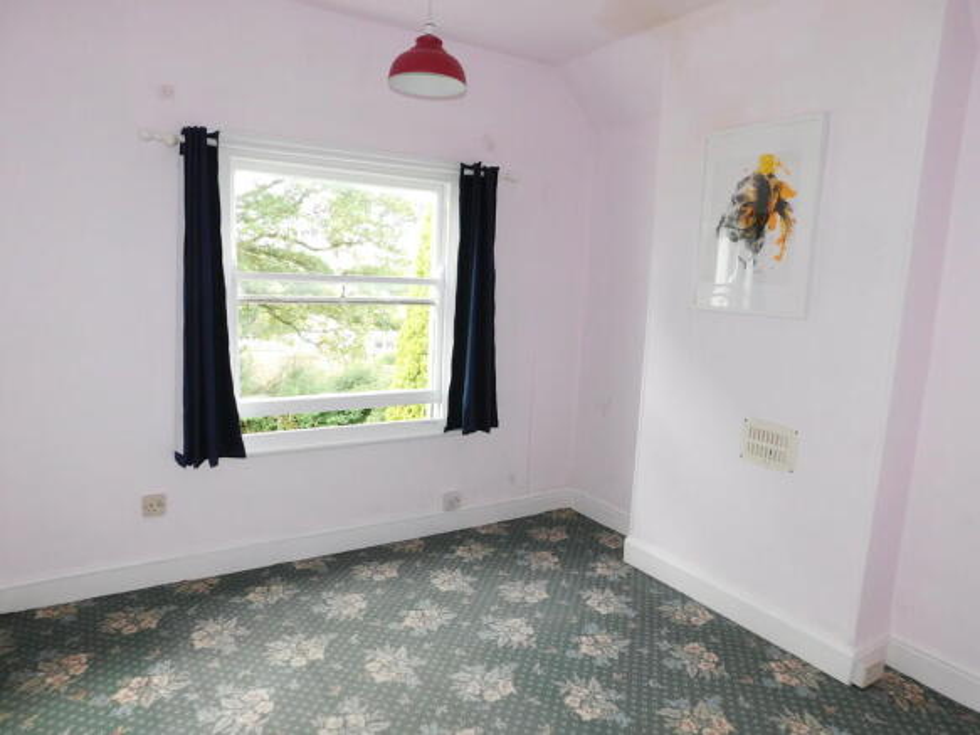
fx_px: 651
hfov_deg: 73.9
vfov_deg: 58.9
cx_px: 490
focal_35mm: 23
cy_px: 368
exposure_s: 1/30
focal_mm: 4
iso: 140
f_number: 3
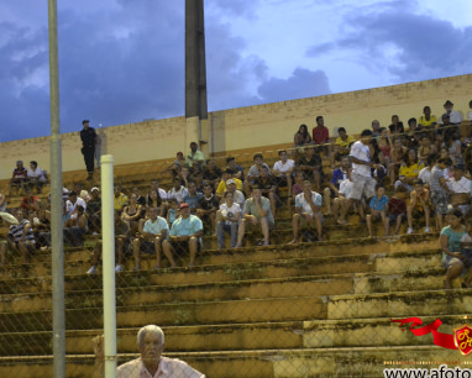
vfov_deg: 21.9
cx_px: 255
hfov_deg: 27.1
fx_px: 978
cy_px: 195
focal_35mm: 70
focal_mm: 38
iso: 3200
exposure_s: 1/40
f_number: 4.5
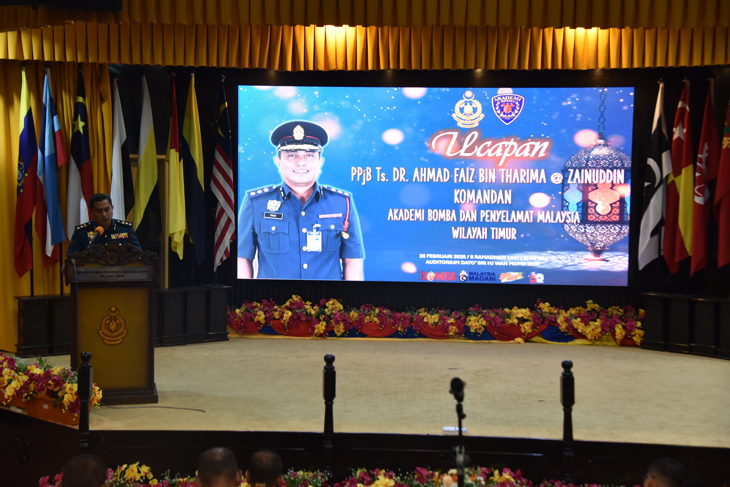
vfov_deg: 41.1
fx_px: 649
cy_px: 244
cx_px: 365
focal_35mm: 32
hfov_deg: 58.7
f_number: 5
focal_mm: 32
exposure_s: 1/30
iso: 1250
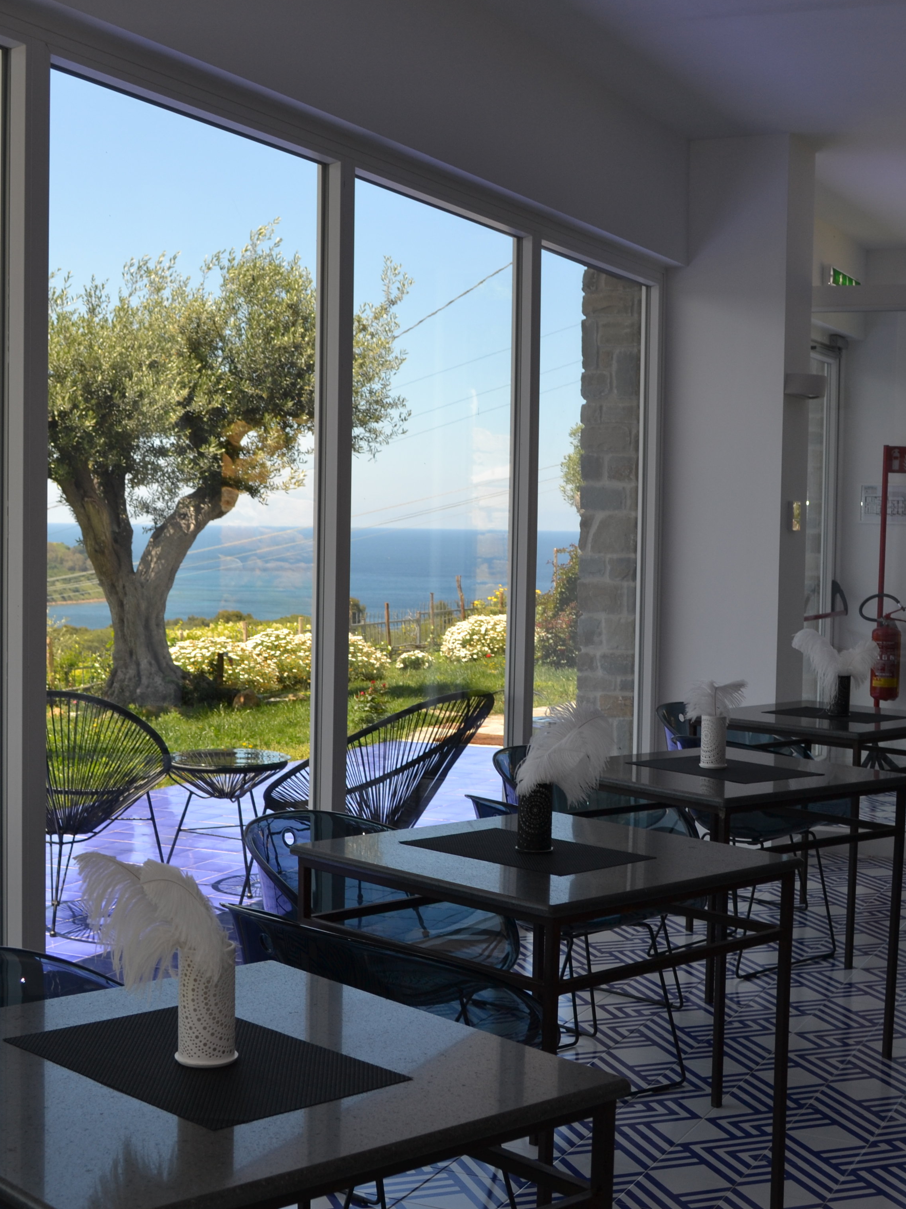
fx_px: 1675
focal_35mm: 48
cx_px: 509
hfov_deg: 30.2
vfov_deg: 39.7
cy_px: 607
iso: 100
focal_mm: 22
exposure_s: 1/160
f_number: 6.3
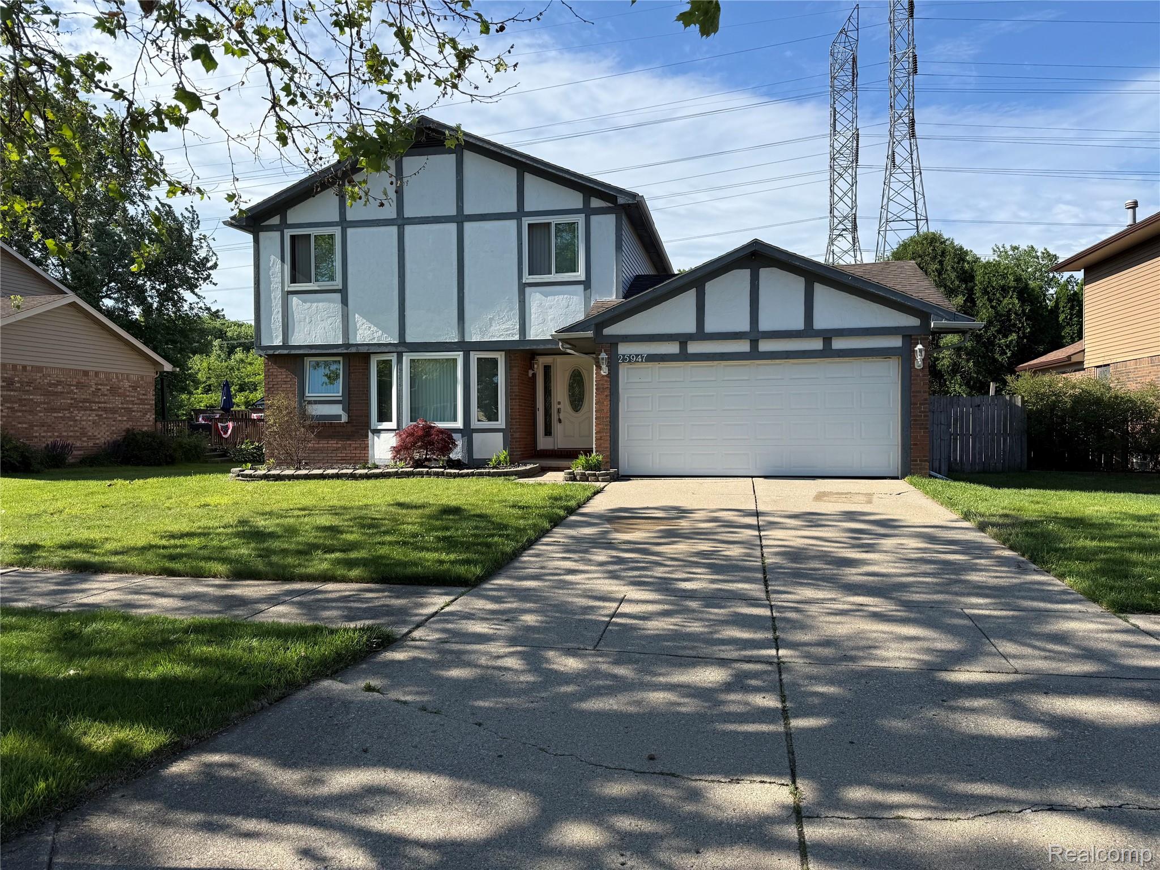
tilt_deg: -1.0
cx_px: 580
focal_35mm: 24
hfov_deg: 71.6
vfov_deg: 56.8
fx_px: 804
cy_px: 435
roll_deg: +0.3
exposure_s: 1/3425
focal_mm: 6.76
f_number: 1.78
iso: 80
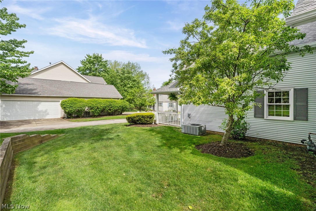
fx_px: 140
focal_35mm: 16
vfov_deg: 73.7
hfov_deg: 96.8
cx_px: 158
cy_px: 106
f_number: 8
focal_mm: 16
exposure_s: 1/500
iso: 250
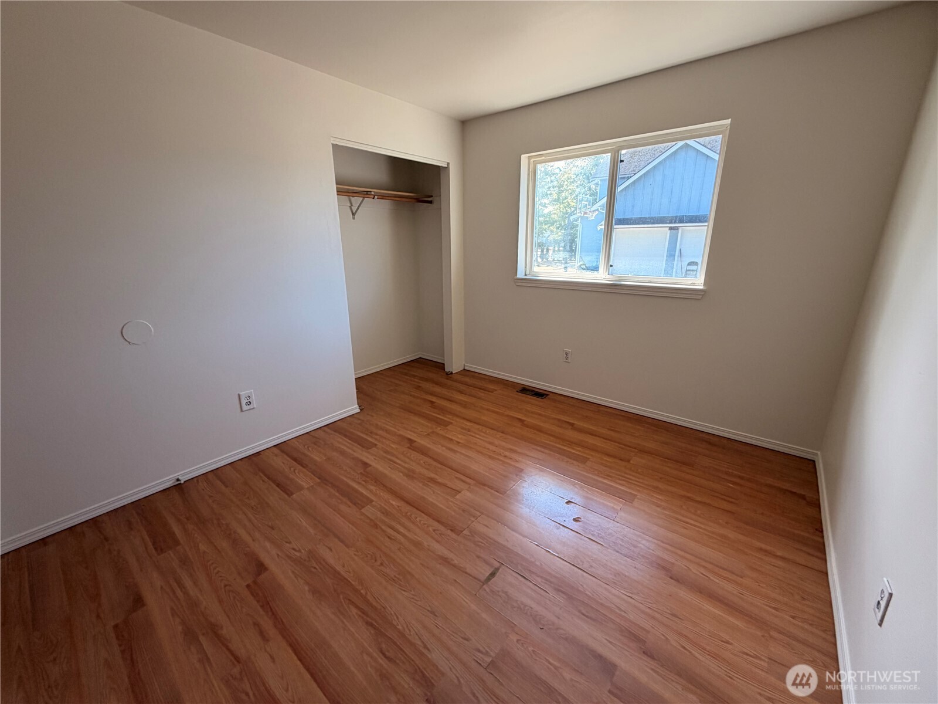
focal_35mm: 14
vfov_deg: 85.7
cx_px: 469
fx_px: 379
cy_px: 352
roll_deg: +1.2
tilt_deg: -16.5
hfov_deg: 102.1
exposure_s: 1/121
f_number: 2.2
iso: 125
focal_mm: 2.22
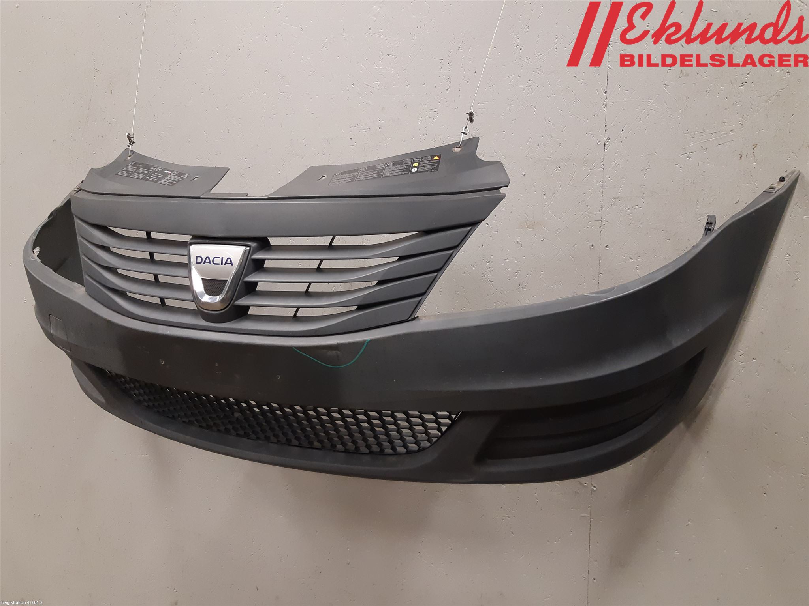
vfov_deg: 53.1
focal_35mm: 26
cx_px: 404
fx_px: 608
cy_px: 303
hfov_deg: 67.3
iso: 200
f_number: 1.7
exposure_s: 1/50
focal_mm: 3.93
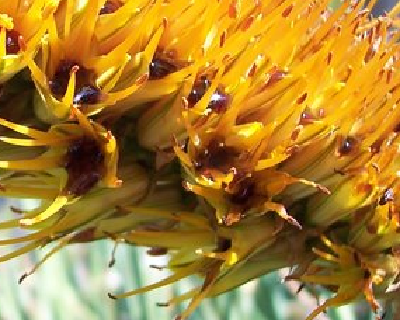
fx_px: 1267
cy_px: 22
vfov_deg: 14.2
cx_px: -44
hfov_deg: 17.3
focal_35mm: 107
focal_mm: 8
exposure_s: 1/250
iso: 100
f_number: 3.4
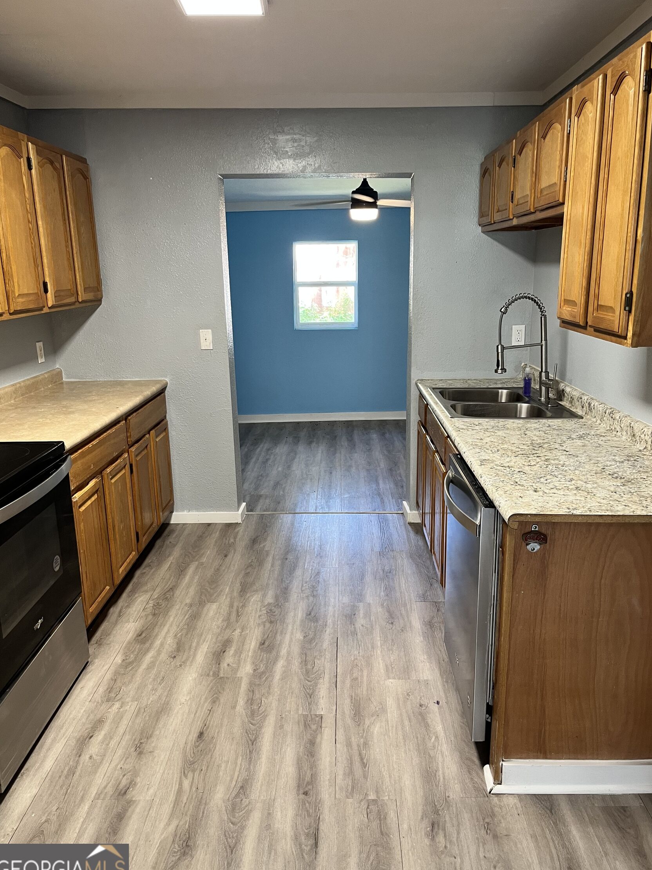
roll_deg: +1.9
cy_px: 437
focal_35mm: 27
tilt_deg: -15.3
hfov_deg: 51.3
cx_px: 332
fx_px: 678
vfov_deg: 65.3
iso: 125
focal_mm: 5.1
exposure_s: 1/60
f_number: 1.6
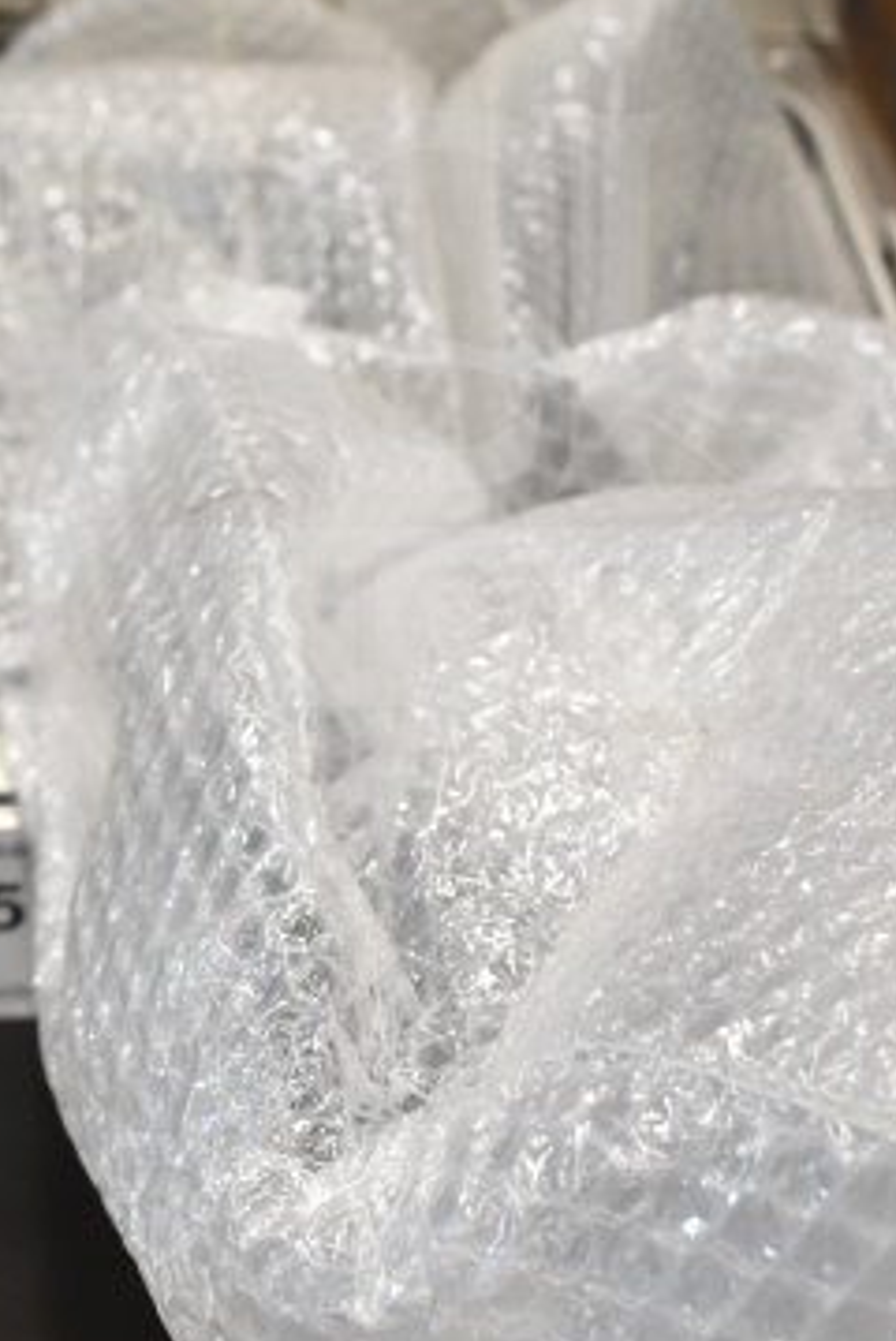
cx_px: 325
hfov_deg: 16.3
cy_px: 409
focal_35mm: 84
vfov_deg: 24.0
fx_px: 3130
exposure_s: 1/40
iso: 900
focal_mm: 22
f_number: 3.8
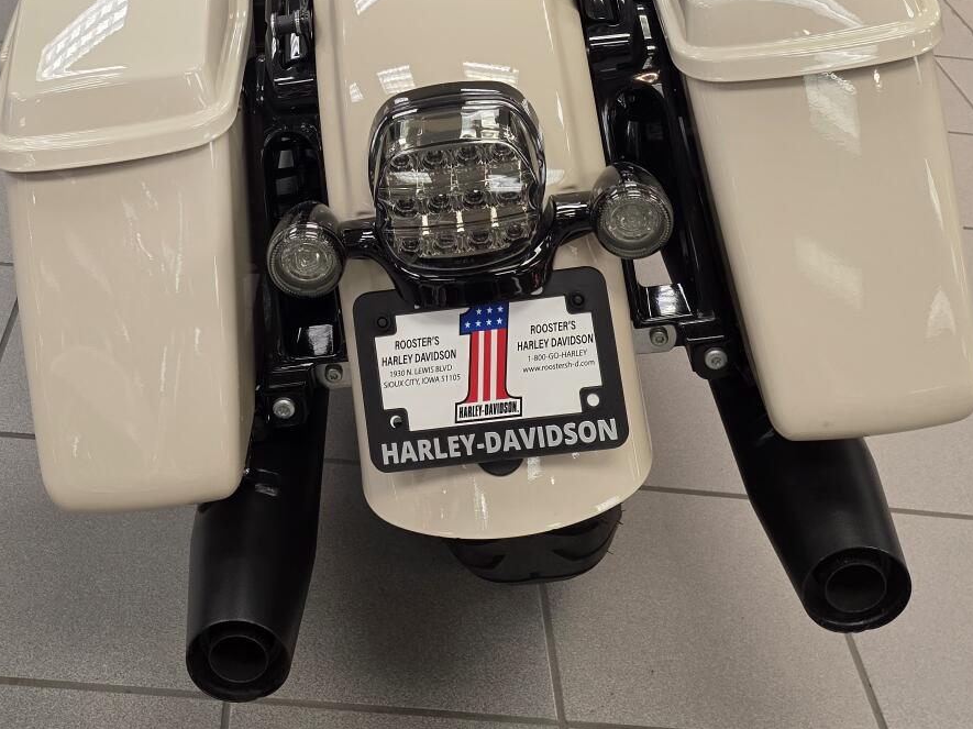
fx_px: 1461
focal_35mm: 52
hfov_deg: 36.6
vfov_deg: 26.0
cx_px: 361
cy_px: -63
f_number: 1.7
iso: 100
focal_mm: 6.25
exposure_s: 1/120
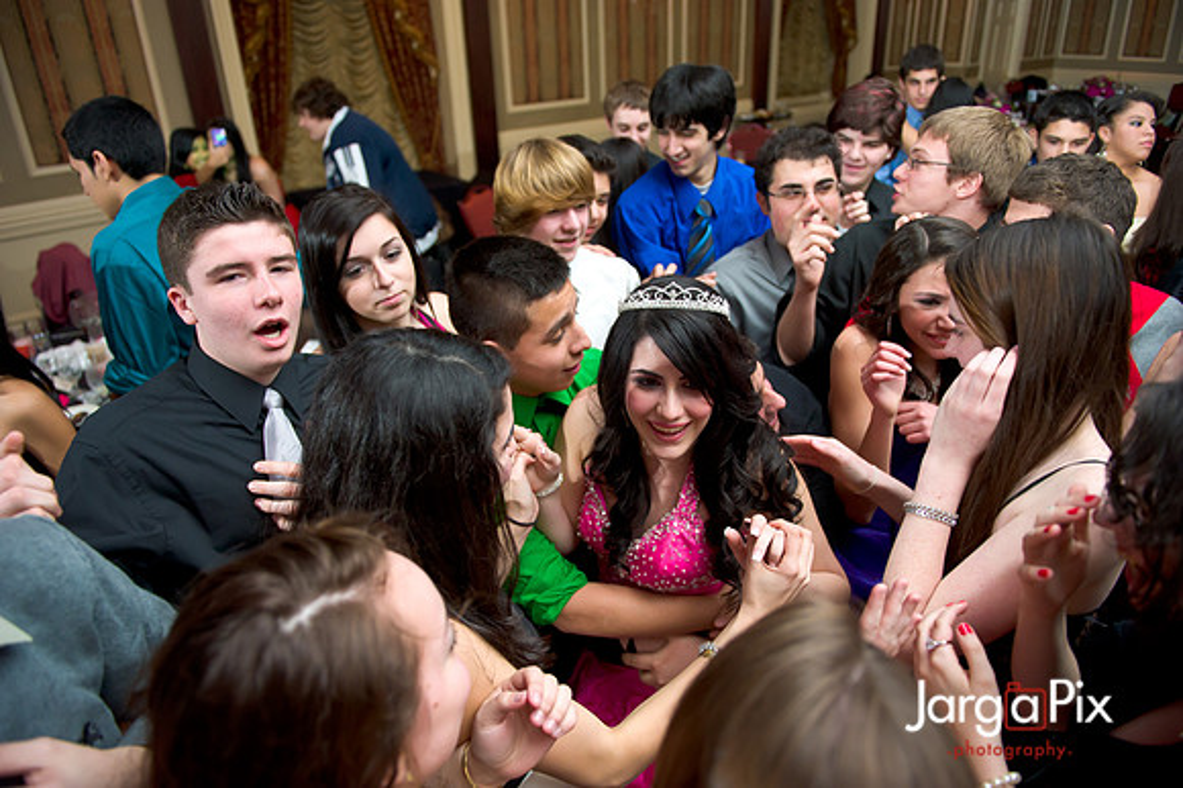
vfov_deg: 53.1
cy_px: 394
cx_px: 592
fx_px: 788
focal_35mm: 24
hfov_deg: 73.8
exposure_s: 1/100
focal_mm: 24
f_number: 3.2
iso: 1600
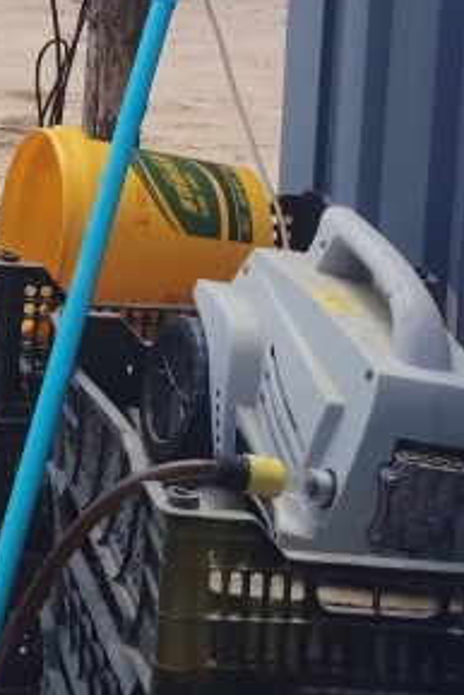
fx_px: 1776
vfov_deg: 21.3
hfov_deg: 13.3
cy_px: -16
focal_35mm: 92
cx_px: -380
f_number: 1.75
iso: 100
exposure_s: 1/838
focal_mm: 5.25
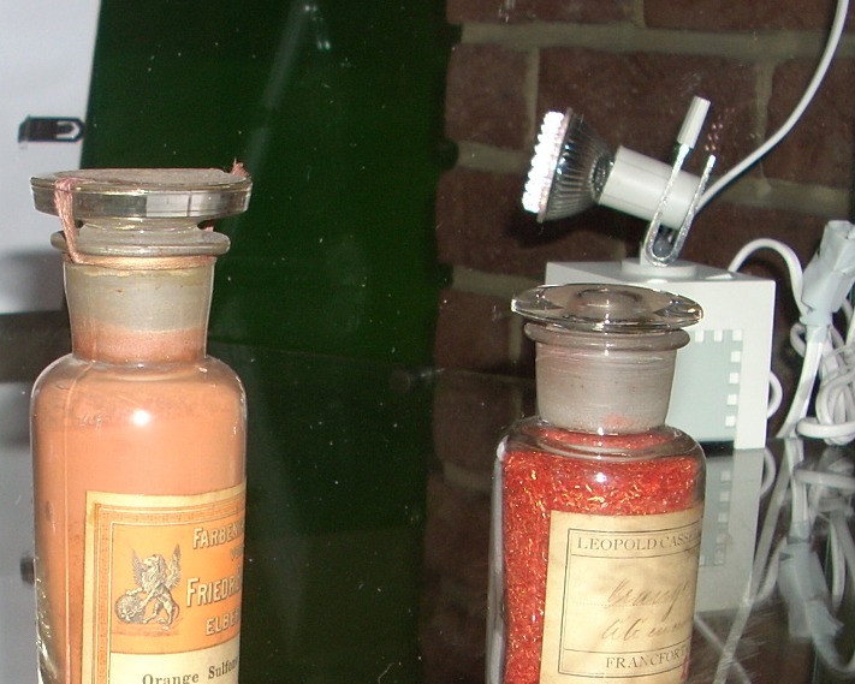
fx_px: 1974
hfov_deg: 24.1
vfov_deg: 19.4
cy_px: 558
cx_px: 202
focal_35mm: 78
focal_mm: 6.2
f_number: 2.8
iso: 64
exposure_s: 1/60
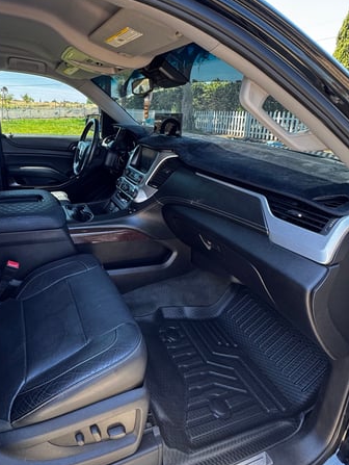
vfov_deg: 79.8
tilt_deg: -12.1
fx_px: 268
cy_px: 168
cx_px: 101
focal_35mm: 20
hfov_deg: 63.3
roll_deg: -0.2
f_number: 2.2
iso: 125
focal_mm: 2.22
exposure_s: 1/99
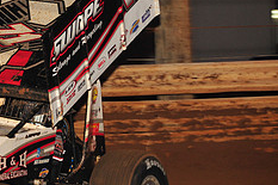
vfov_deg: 3.2
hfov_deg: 4.9
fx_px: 3264
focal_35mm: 423
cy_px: 111
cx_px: -66
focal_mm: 170
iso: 1000
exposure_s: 1/320
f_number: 6.3
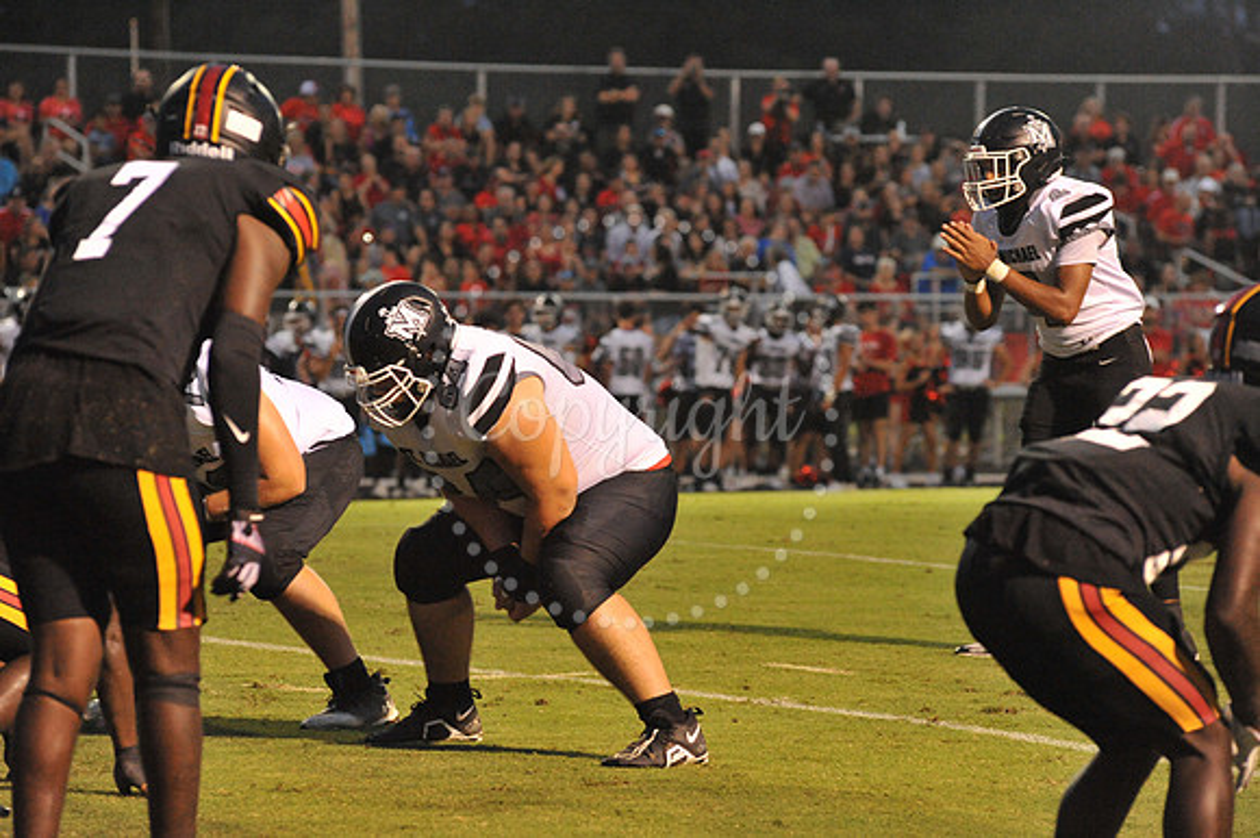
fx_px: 6996
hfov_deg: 10.3
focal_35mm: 200
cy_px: 419
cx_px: 630
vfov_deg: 6.9
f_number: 5.6
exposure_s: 1/200
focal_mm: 200
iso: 6400
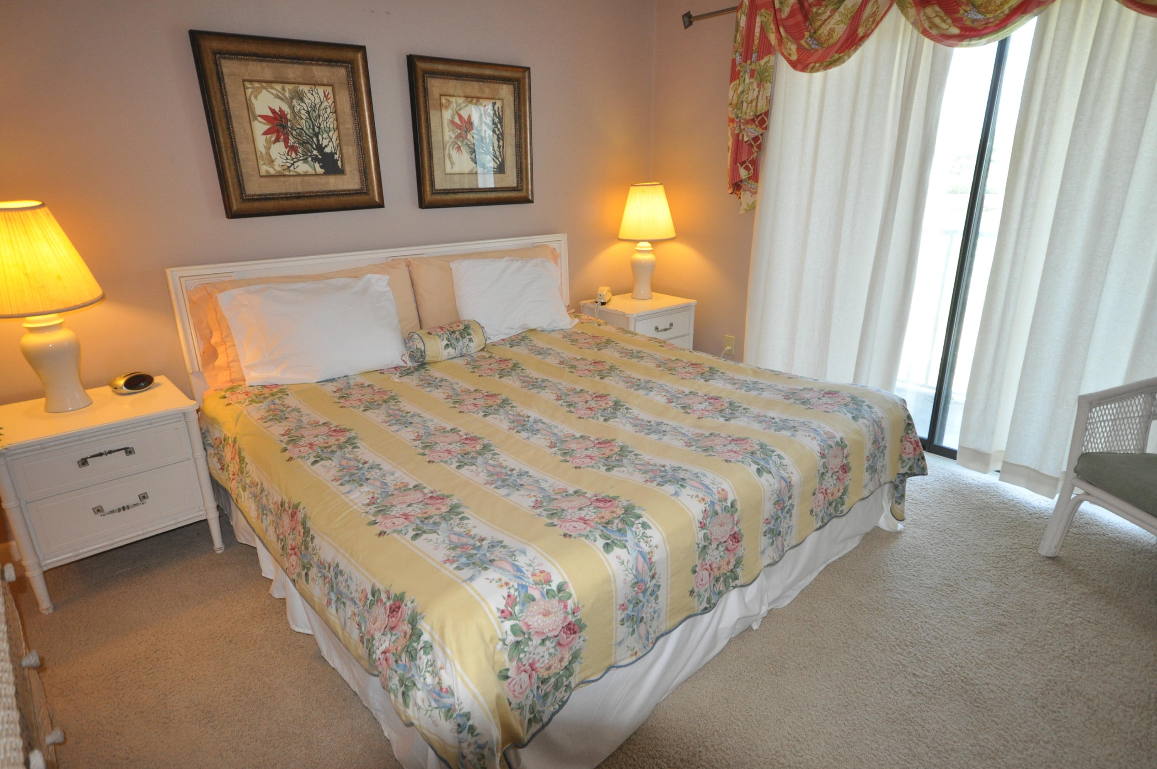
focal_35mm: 21
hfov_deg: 81.3
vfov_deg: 59.4
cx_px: 578
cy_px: 384
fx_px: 674
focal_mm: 14
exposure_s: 1/80
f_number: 4.8
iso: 800
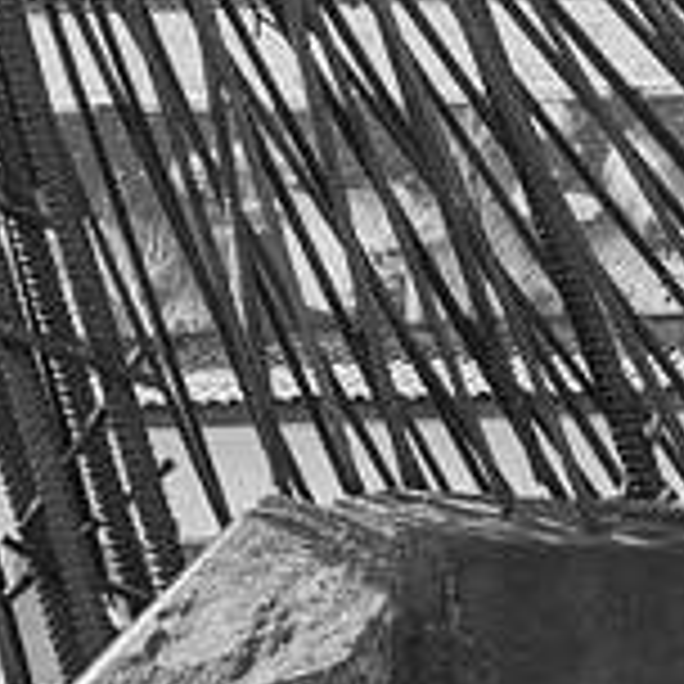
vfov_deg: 3.9
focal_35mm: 446
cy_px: -990
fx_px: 9971
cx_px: -261
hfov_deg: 3.9
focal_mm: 50
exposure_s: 1/100
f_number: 11
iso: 100
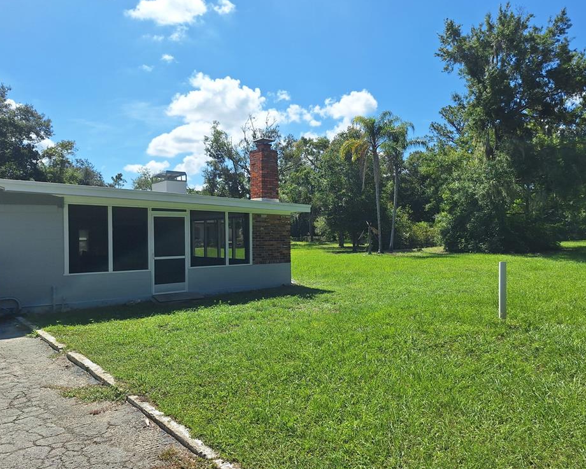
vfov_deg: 56.8
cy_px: 231
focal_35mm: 25
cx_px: 311
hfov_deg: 68.0
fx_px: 434
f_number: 1.8
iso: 40
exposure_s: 1/4149
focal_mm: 5.54
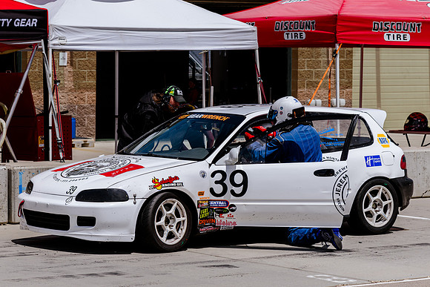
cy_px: 106
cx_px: 198
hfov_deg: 15.5
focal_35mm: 132
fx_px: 1575
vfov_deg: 10.4
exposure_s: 1/500
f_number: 7.1
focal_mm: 100
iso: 64
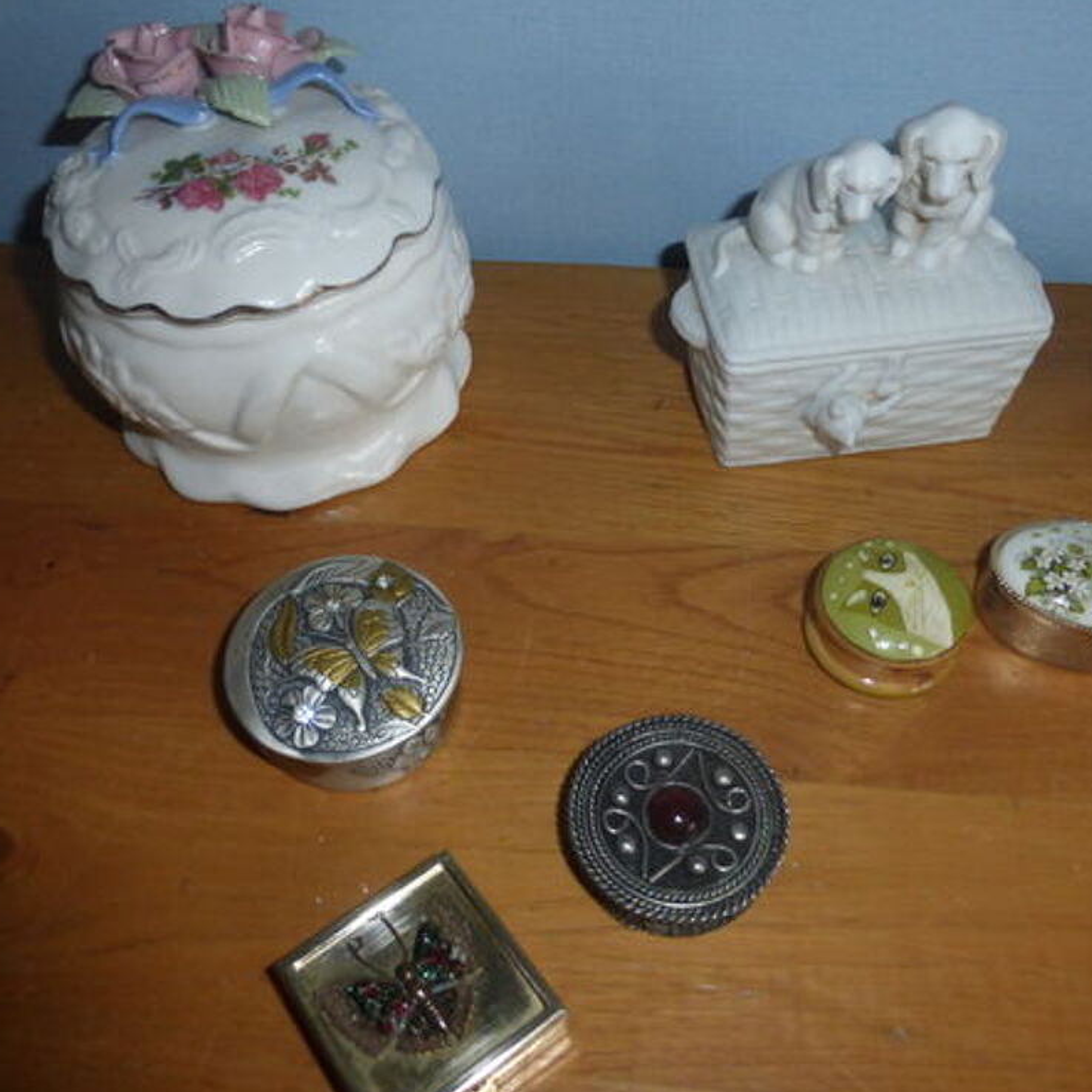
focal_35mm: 30
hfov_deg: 54.0
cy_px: 553
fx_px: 1071
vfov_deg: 54.0
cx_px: 504
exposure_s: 1/60
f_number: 3.3
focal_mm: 4.3
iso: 320
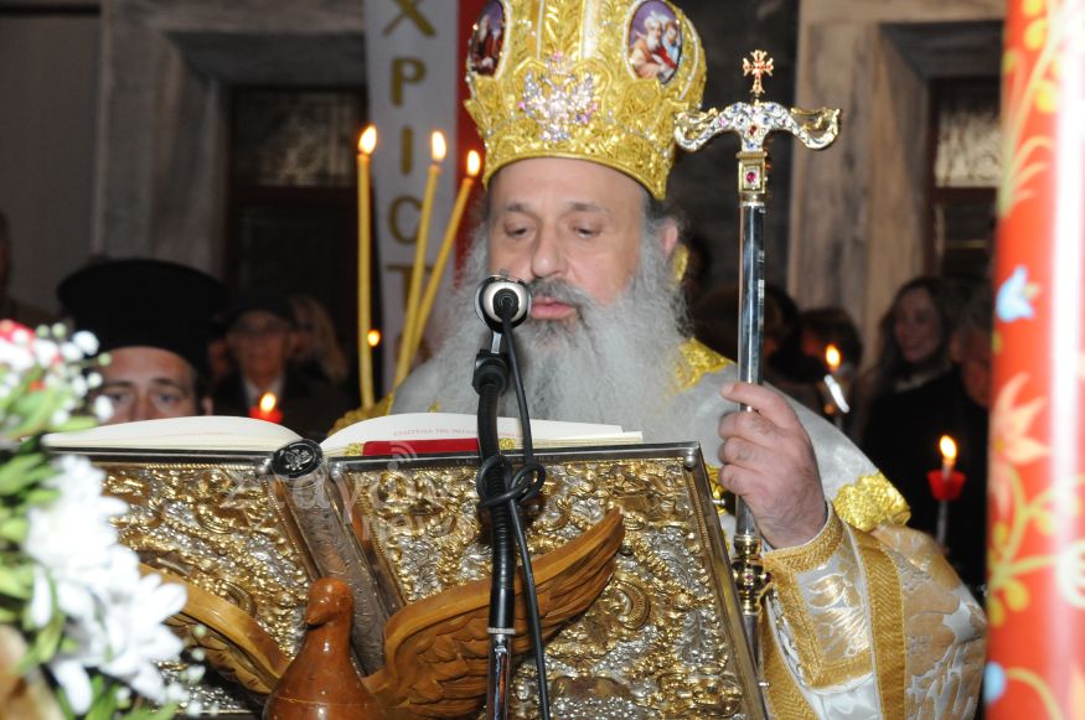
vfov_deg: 16.2
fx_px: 2528
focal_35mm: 84
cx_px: 542
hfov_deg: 24.2
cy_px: 360
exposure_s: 1/60
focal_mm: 56
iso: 1600
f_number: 8
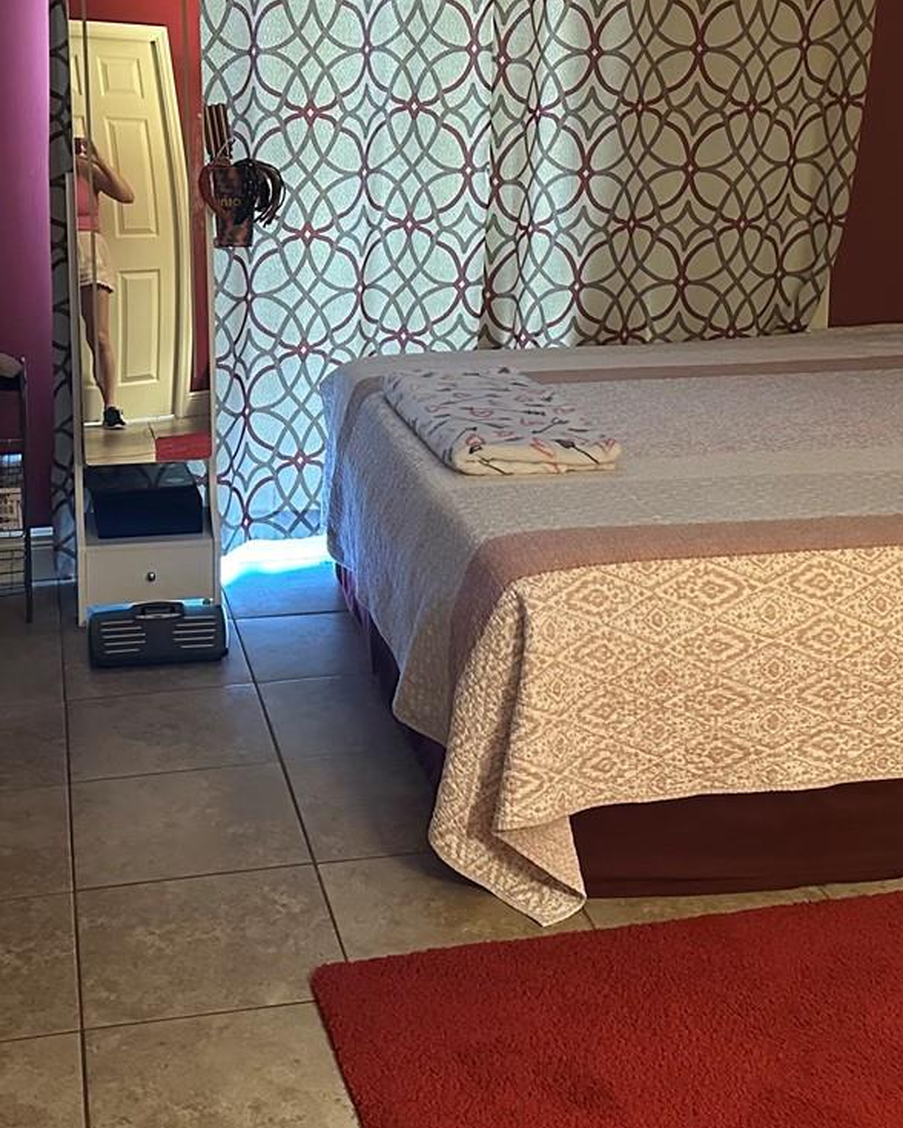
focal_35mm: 51
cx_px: 369
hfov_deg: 29.6
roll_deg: +0.2
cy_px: 328
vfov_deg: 36.1
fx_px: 1704
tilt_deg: -11.0
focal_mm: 6.86
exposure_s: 1/30
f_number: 1.78
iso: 800
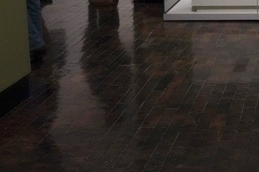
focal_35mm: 94
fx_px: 676
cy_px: -20
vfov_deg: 14.2
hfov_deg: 19.7
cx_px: 352
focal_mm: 33
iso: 8000
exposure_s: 1/100
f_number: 4.5
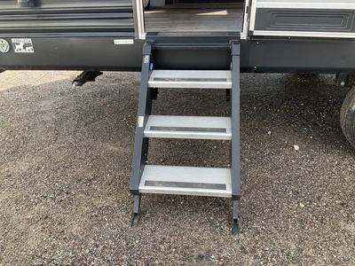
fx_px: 297
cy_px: 133
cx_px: 178
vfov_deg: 48.2
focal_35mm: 29
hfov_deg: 61.7
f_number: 1.8
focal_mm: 3
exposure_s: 1/299
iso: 25
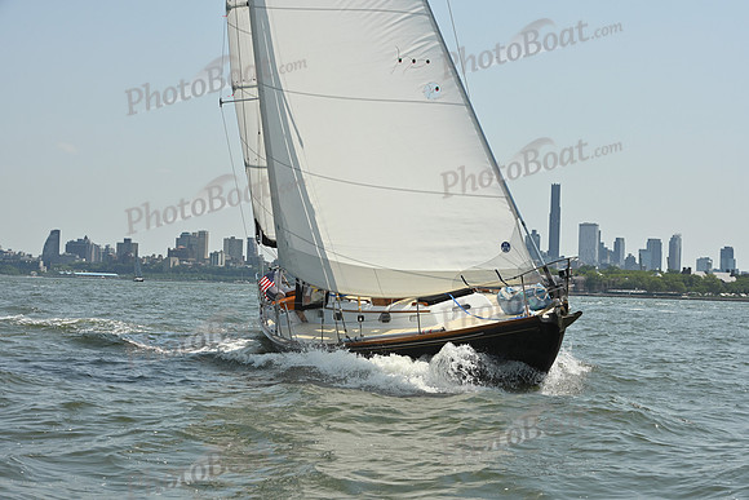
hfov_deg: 27.0
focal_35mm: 75
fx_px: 1561
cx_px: 374
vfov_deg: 18.2
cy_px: 250
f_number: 10
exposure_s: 1/1250
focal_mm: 75
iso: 320
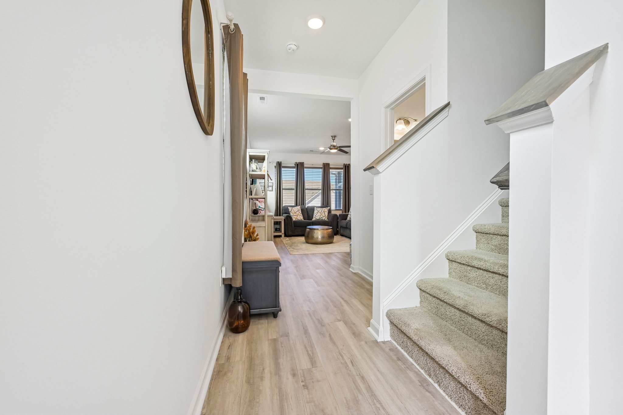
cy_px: 208
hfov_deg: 104.3
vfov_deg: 81.2
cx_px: 312
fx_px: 242
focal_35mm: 14
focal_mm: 14
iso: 100
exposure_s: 1/50
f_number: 8
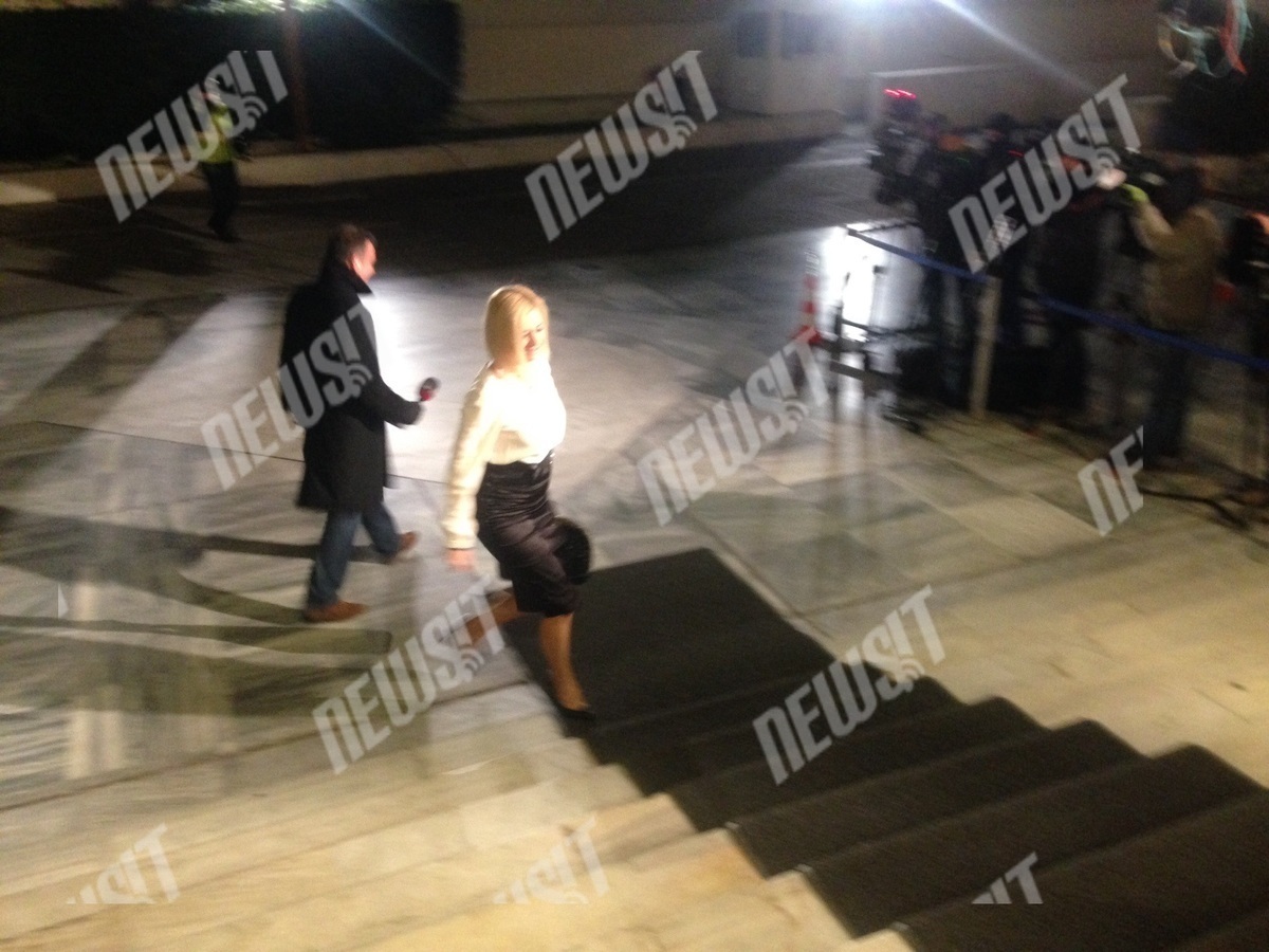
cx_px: 634
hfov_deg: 55.4
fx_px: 1210
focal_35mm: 33
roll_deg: -0.4
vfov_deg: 42.9
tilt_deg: -23.1
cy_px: 476
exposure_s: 1/15
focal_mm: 4.12
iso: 400
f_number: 2.4
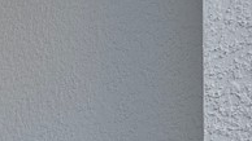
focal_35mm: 82
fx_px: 548
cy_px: 425
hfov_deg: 14.8
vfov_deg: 10.4
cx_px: -362
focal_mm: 14
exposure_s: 1/8
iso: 100
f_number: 8
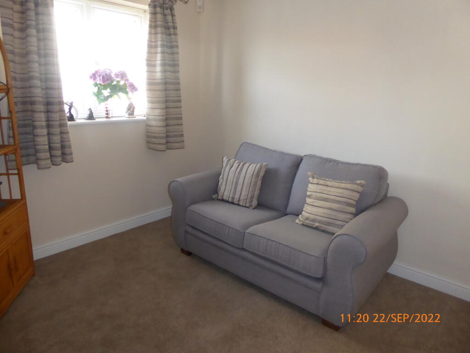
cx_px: 235
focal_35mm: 25
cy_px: 176
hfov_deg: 69.4
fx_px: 339
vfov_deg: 54.9
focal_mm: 4.3
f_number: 3.3
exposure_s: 1/60
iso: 640
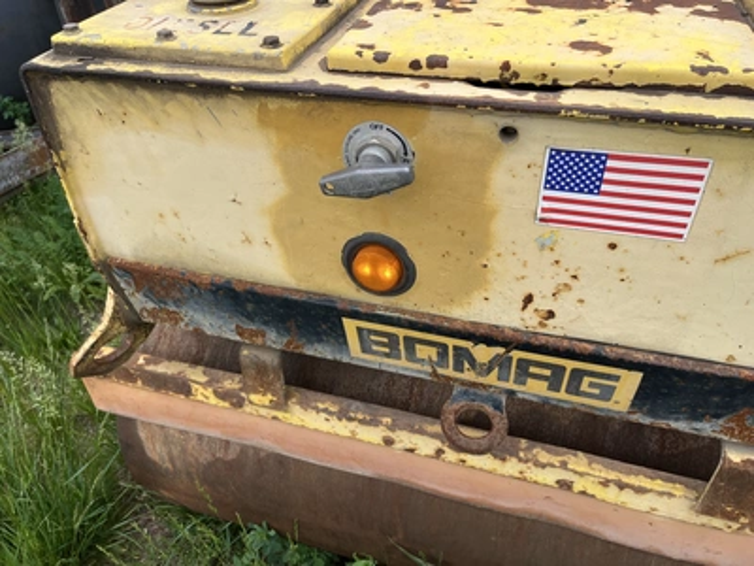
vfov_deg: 53.1
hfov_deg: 67.3
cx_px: 377
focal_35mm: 26
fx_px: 566
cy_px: 283
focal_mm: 5.1
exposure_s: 1/598
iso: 50
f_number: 1.6
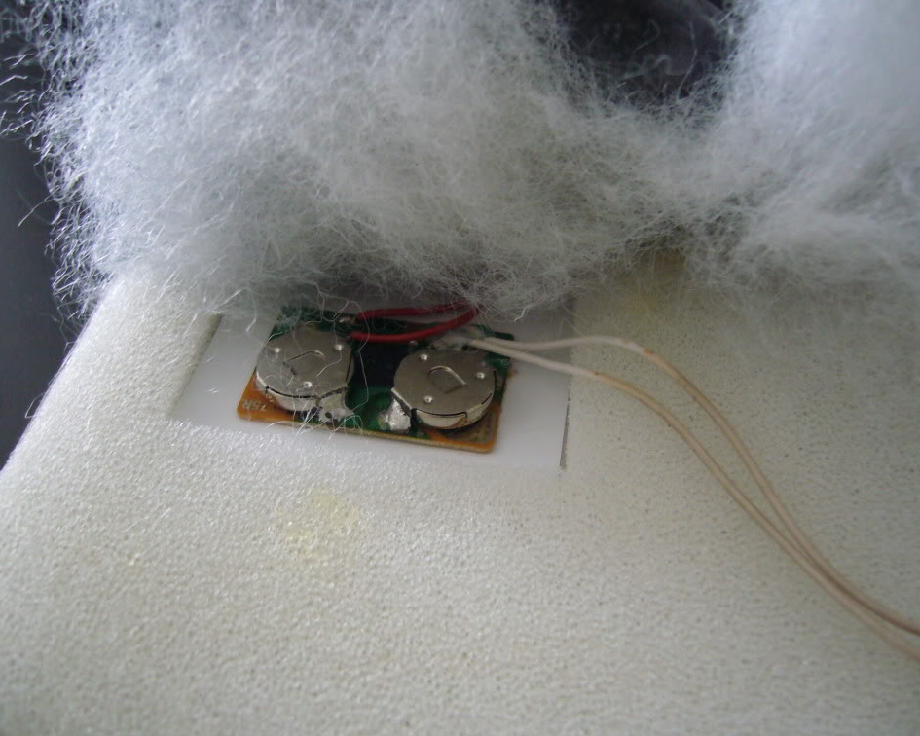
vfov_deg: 40.1
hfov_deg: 49.1
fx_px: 1007
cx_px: 454
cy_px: 371
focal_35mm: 37
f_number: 2.8
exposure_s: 1/13
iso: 200
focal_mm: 5.8
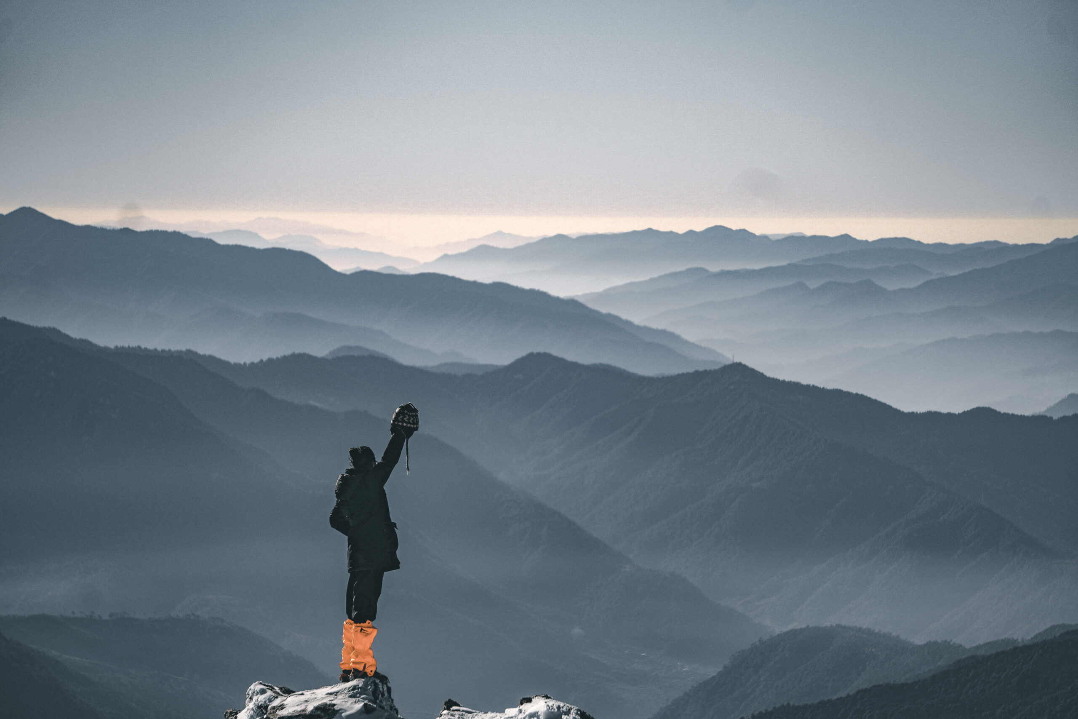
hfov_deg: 10.9
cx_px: 539
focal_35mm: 189
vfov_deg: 7.3
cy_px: 360
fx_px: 5659
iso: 100
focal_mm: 126
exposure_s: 1/2000
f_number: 5.6
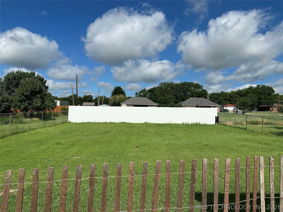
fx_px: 196
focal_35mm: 24
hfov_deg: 71.6
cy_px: 106
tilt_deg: +1.2
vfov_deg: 56.8
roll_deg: -1.3
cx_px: 142
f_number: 1.78
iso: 80
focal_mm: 6.86
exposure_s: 1/8197
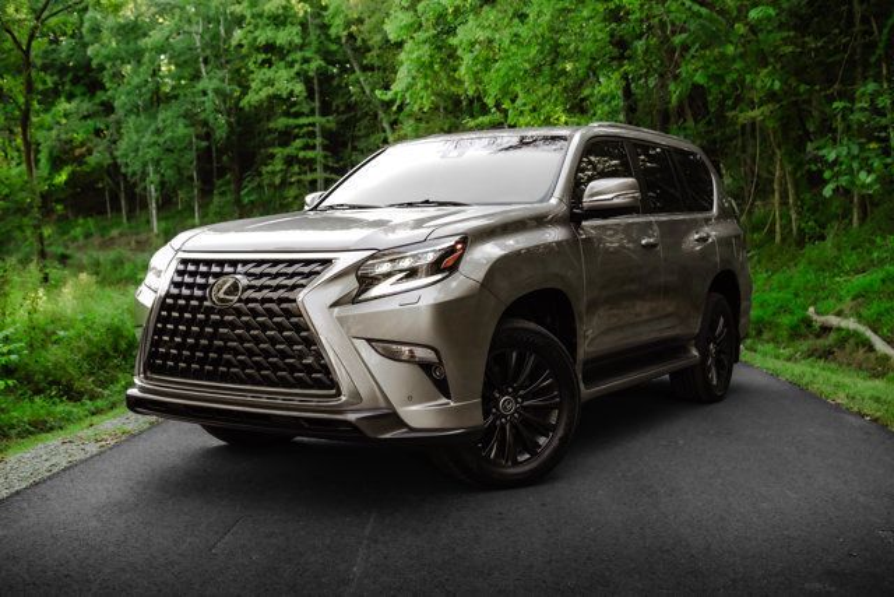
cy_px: 298
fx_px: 993
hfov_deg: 48.4
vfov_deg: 33.4
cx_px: 447
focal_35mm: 40
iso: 640
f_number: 4.5
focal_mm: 40
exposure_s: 1/320
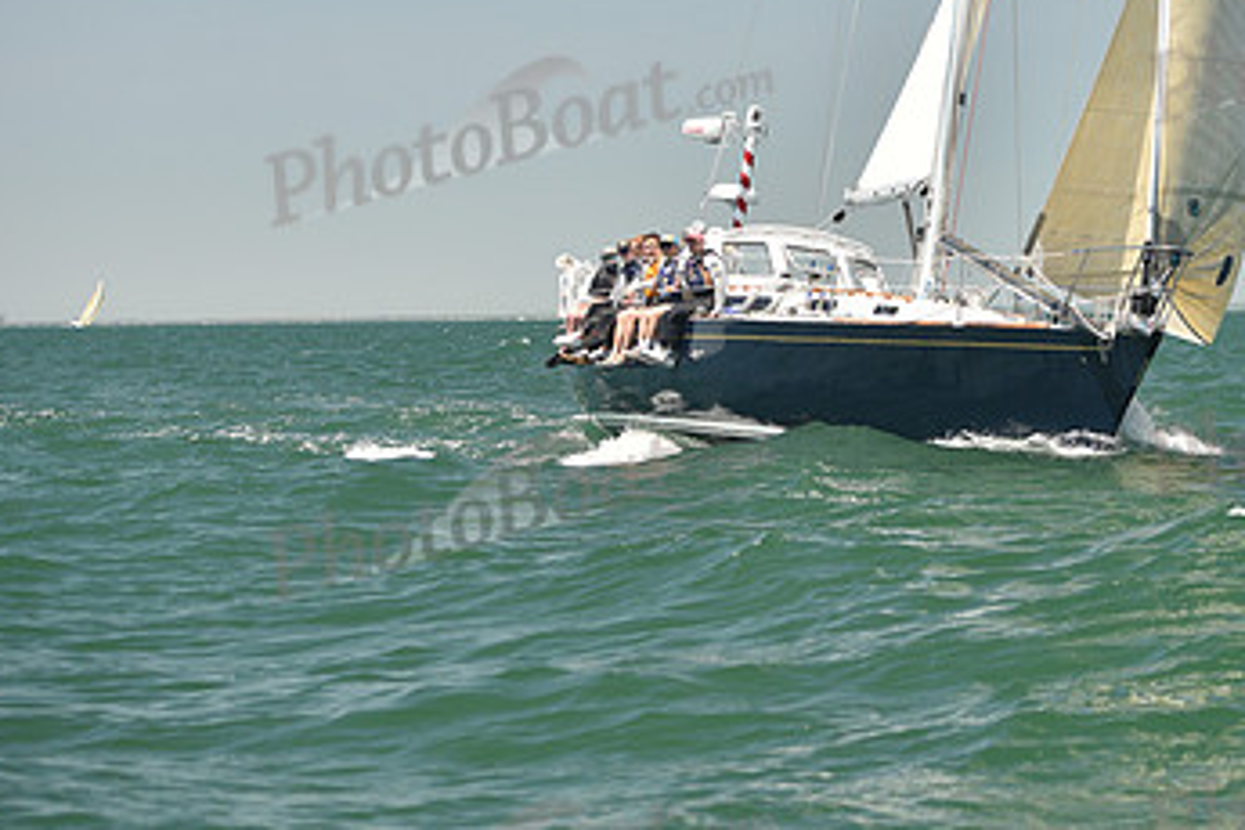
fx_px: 4357
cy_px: 269
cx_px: 964
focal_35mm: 126
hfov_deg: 16.2
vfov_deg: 10.9
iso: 250
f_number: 4
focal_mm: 75
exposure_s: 1/800
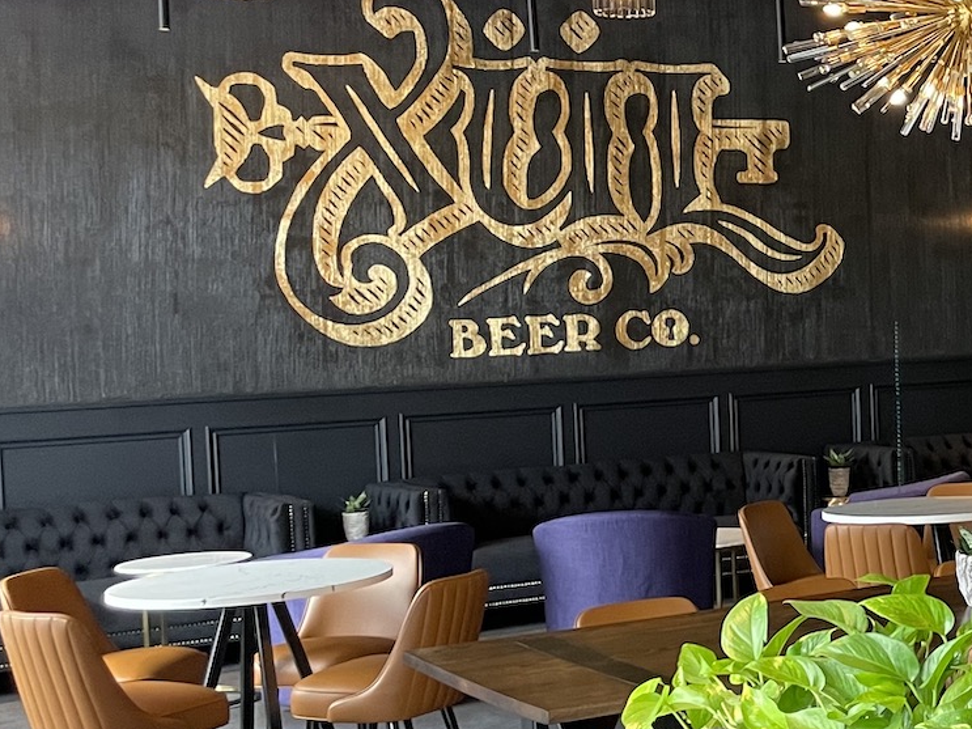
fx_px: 1965
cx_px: 1126
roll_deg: +1.9
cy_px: 389
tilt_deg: -2.3
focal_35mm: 70
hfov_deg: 25.3
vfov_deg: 21.0
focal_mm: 4.2
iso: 400
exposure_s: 1/60
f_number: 1.6
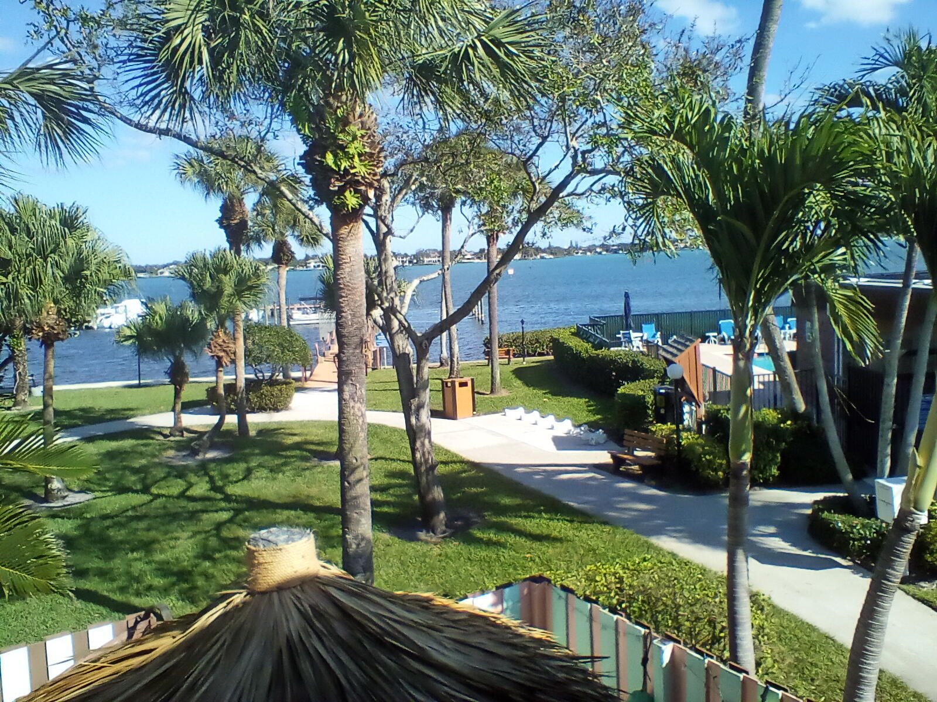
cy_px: 351
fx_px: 839
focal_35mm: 31
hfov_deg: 58.4
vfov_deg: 45.4
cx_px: 468
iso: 104
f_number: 2.4
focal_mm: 2.38
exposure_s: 1/914
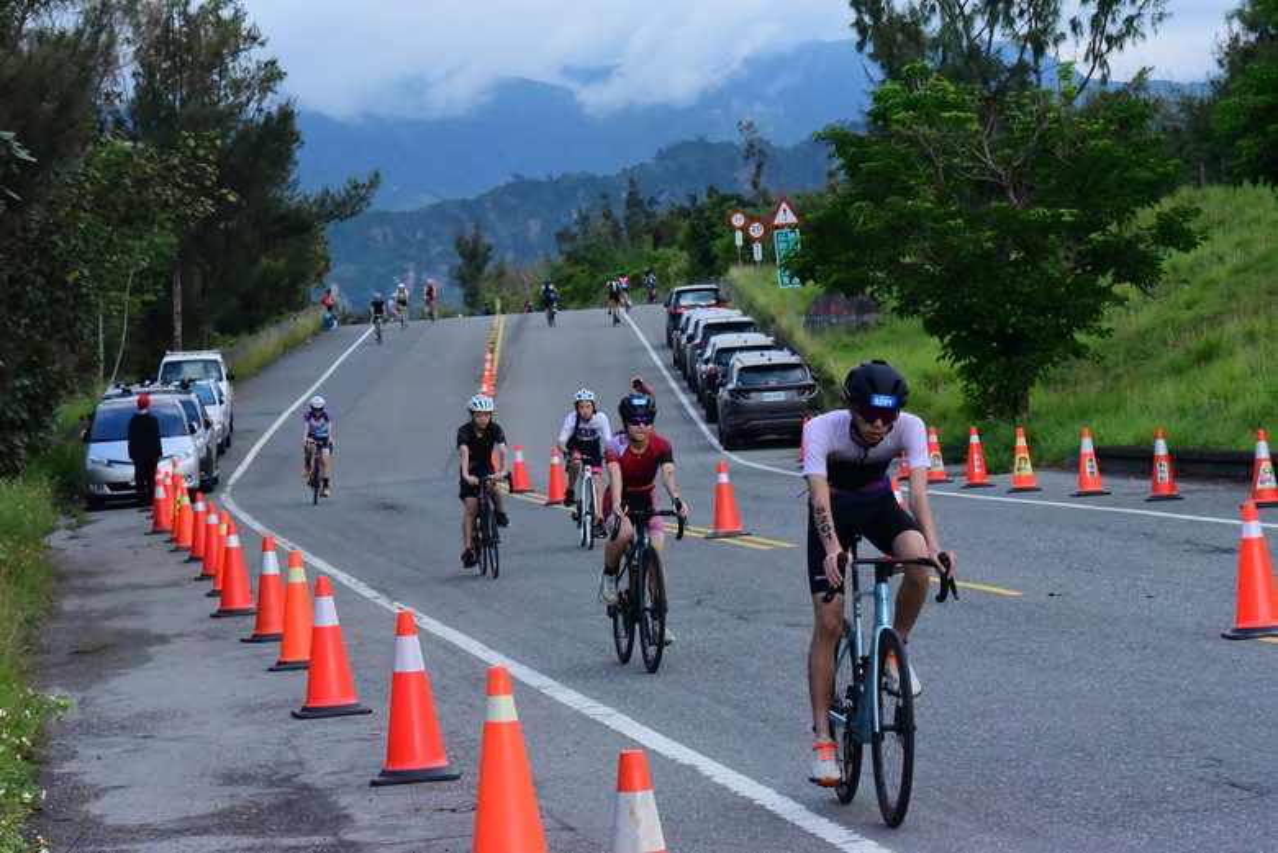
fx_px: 4617
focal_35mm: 130
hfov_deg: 15.8
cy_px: 426
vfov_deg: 10.6
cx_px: 639
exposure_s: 1/3200
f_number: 14
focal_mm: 130
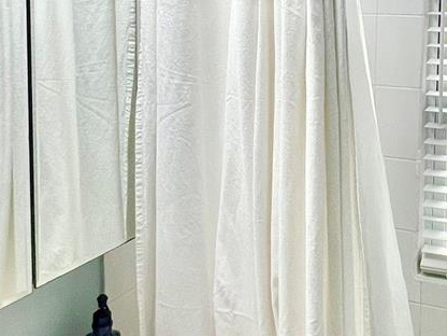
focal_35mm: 48
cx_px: 338
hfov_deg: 38.6
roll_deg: -0.9
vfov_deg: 29.3
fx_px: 620
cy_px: 51
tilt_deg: -3.5
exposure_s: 1/120
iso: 100
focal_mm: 1.57
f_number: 1.8
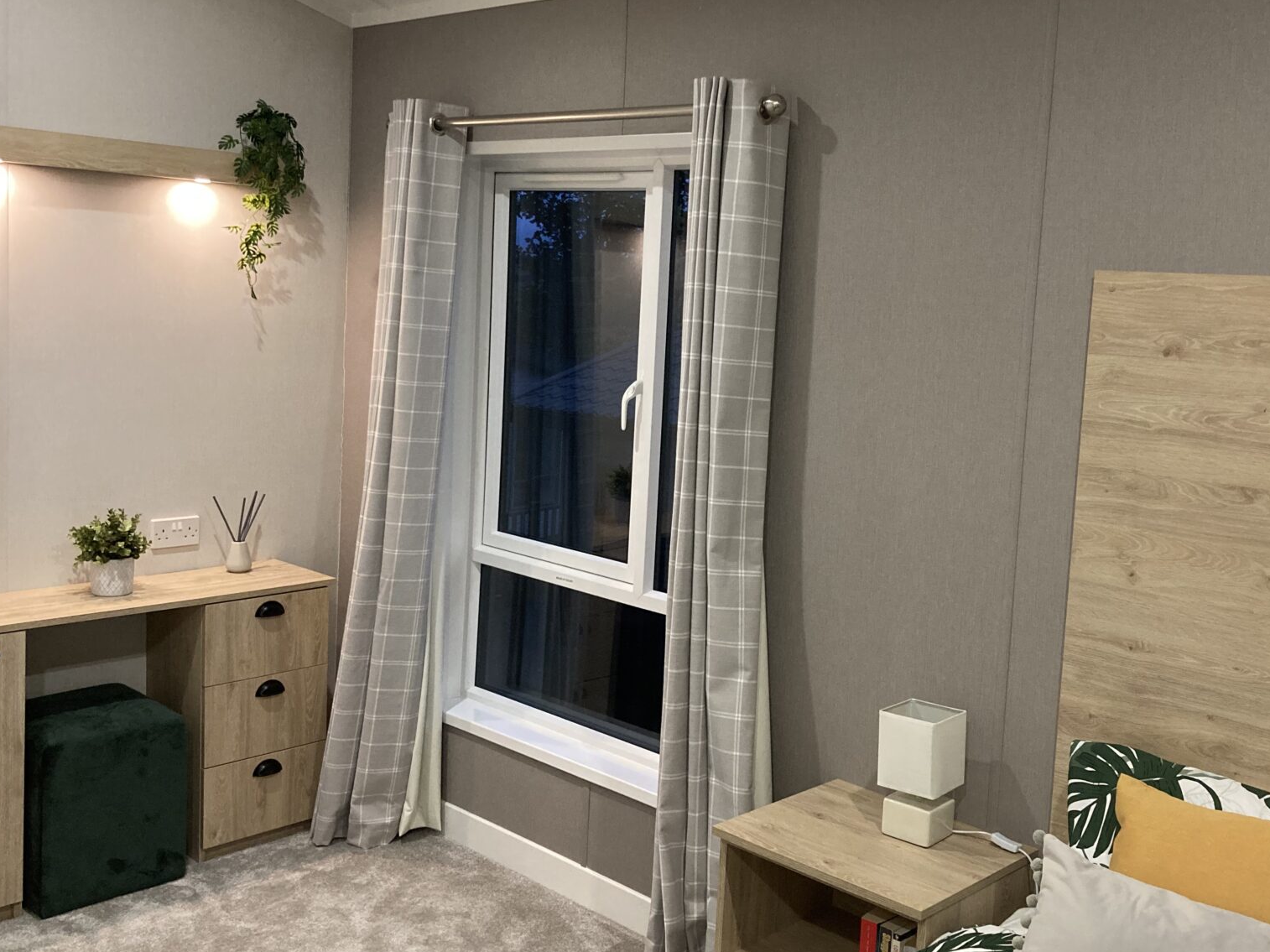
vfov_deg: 38.6
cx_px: 697
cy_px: 425
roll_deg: -3.7
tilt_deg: -5.6
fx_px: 1357
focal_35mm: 37
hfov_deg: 50.1
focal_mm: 3.99
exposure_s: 1/50
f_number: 1.8
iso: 250
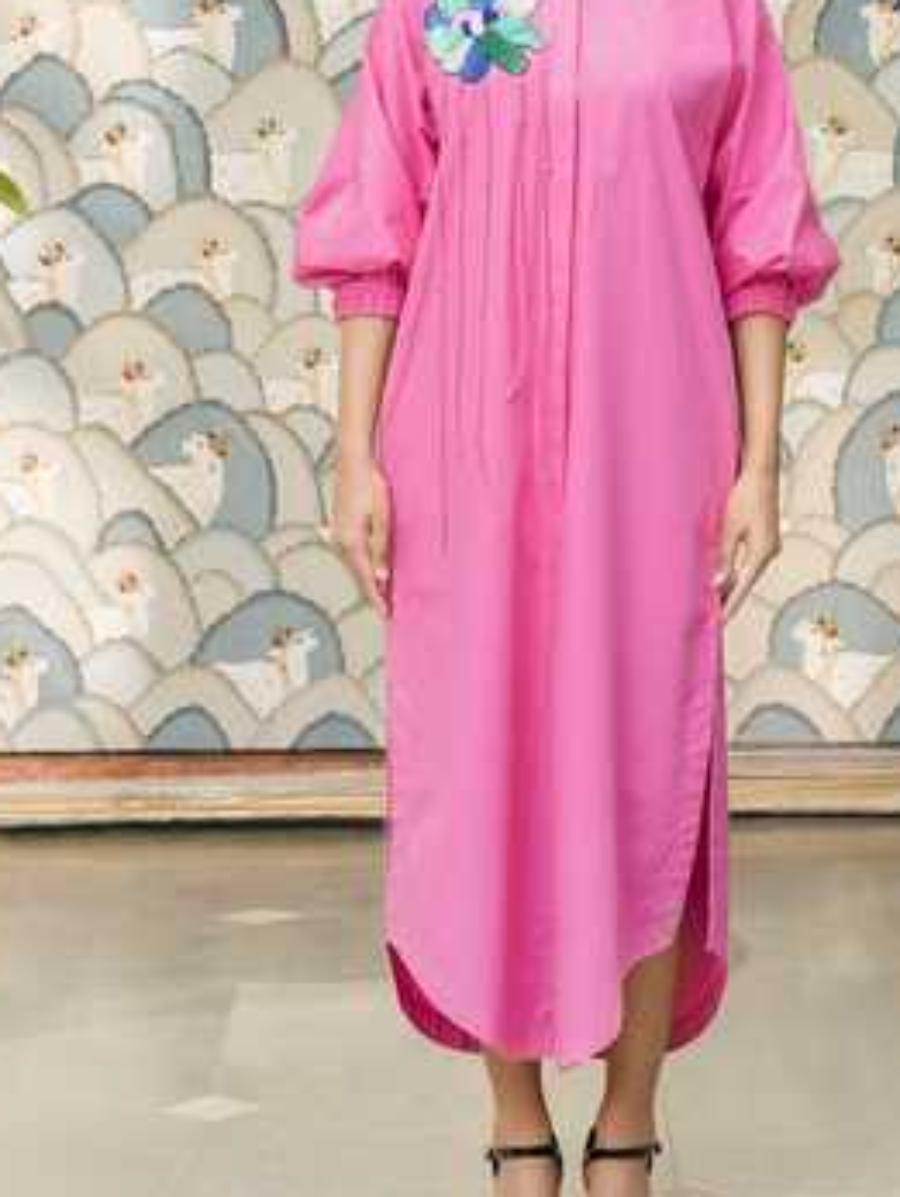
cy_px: 481
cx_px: 559
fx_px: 2664
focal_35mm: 77
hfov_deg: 19.1
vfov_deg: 25.3
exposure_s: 1/160
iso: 160
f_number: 9
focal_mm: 53
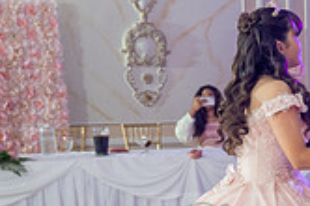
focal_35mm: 102
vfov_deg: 12.9
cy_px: 274
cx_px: 356
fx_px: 877
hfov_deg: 19.1
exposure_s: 1/100
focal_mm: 24
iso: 400
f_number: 2.8
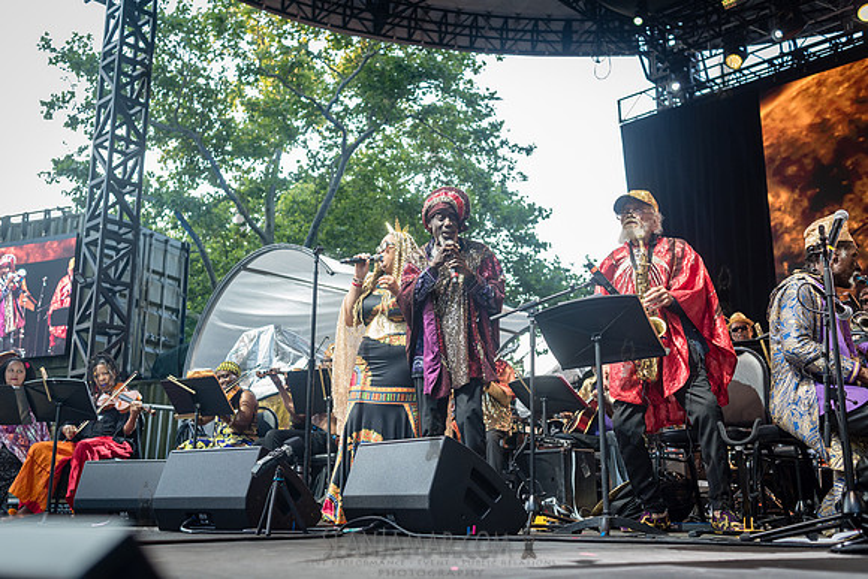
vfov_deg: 37.9
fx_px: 844
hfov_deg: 54.4
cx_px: 434
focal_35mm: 35
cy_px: 290
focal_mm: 35
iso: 1000
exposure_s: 1/400
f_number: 3.5
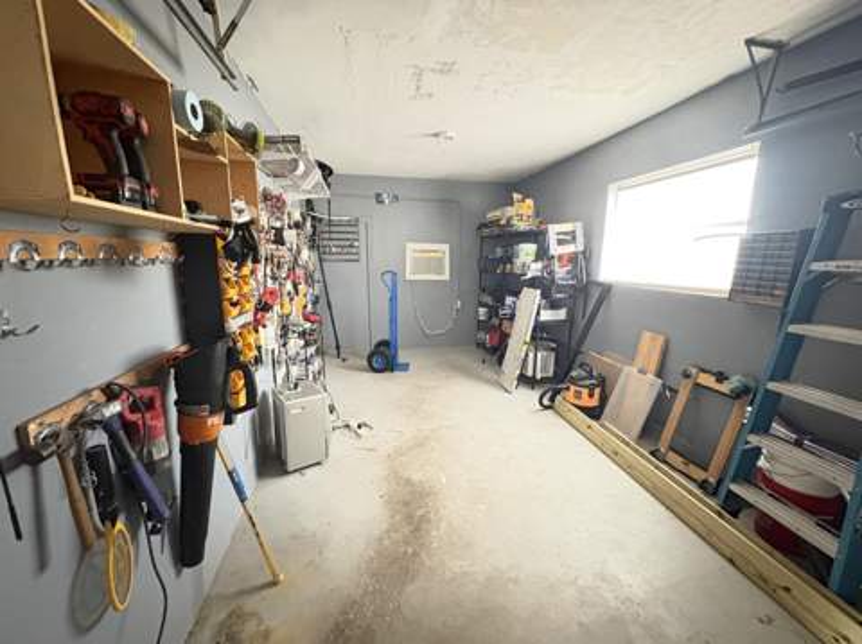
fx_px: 348
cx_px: 431
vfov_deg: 85.6
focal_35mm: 14
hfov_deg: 102.1
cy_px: 322
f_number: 2.2
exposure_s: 1/19
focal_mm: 2.22
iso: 2000
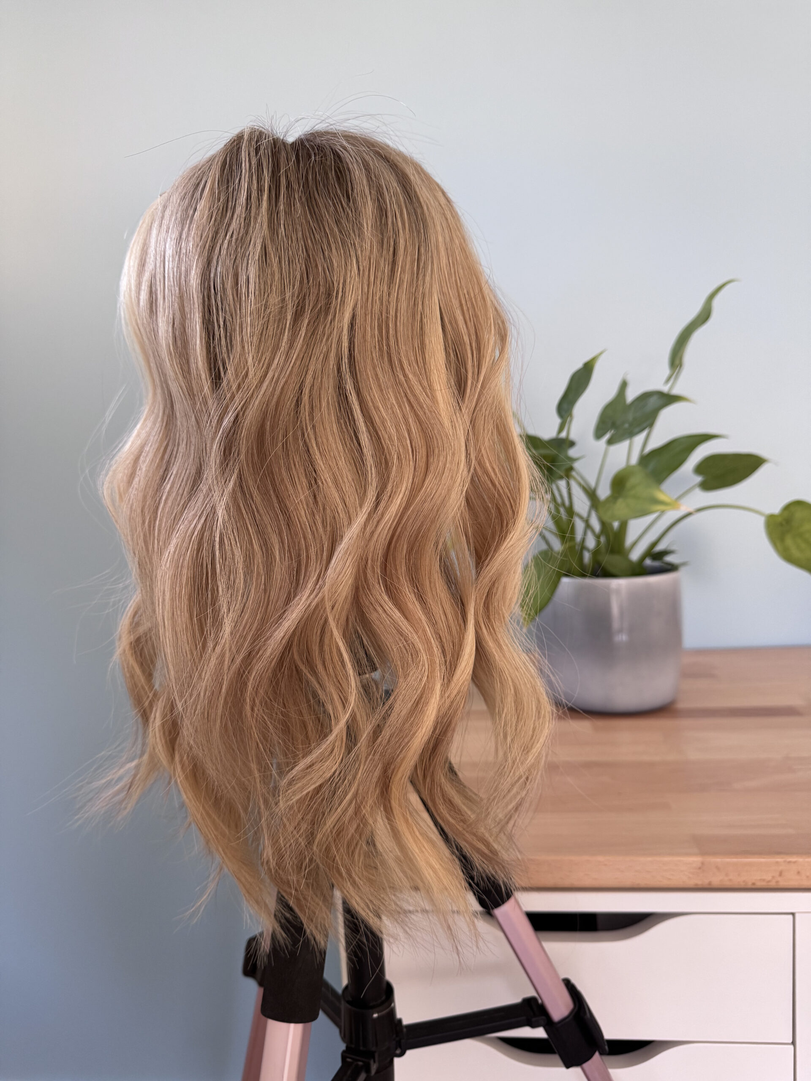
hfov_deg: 56.8
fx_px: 750
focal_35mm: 24
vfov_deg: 71.6
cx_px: 406
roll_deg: +2.8
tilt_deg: -5.1
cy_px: 540
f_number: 1.78
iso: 200
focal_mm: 6.76
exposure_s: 1/113
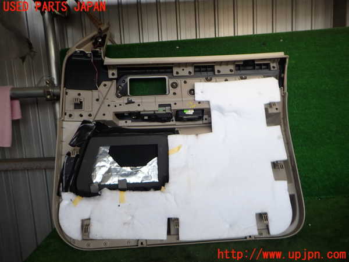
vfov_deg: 54.9
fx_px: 252
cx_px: 174
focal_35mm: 25
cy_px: 131
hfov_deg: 69.4
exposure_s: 1/200
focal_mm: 4.5
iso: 100
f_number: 2
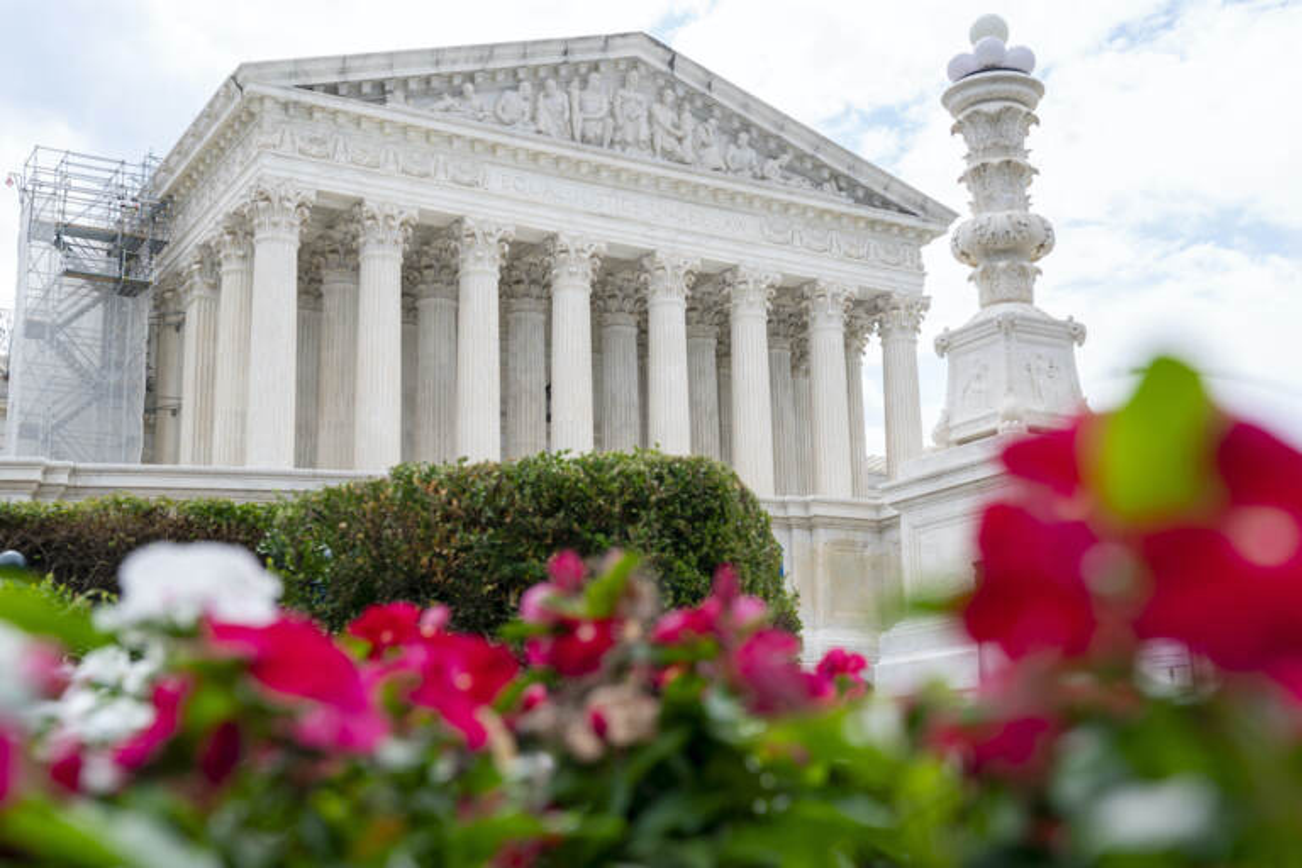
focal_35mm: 45
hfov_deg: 43.6
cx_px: 651
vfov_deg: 29.9
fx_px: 1627
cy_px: 434
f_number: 5
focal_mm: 45
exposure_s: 1/500
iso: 200
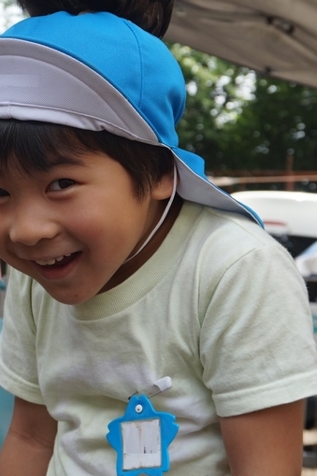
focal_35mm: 92
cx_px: 70
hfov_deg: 14.8
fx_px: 1216
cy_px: 166
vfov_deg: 22.1
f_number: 5.6
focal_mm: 26
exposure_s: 1/200
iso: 100
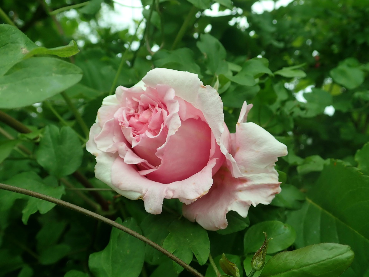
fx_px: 320
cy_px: 138
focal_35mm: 30
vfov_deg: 46.8
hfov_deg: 60.0
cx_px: 184
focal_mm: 5.5
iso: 100
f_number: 3.2
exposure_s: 1/320
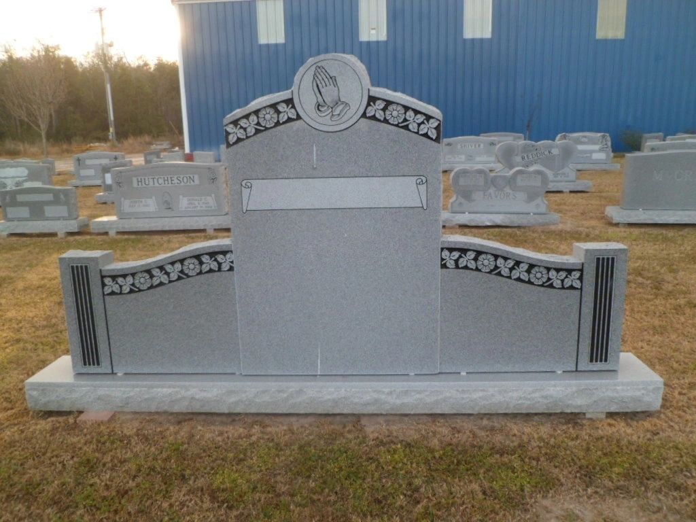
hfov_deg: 65.3
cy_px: 261
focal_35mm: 27
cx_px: 348
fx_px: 543
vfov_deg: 51.4
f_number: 3.3
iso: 100
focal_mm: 4.9
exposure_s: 1/60
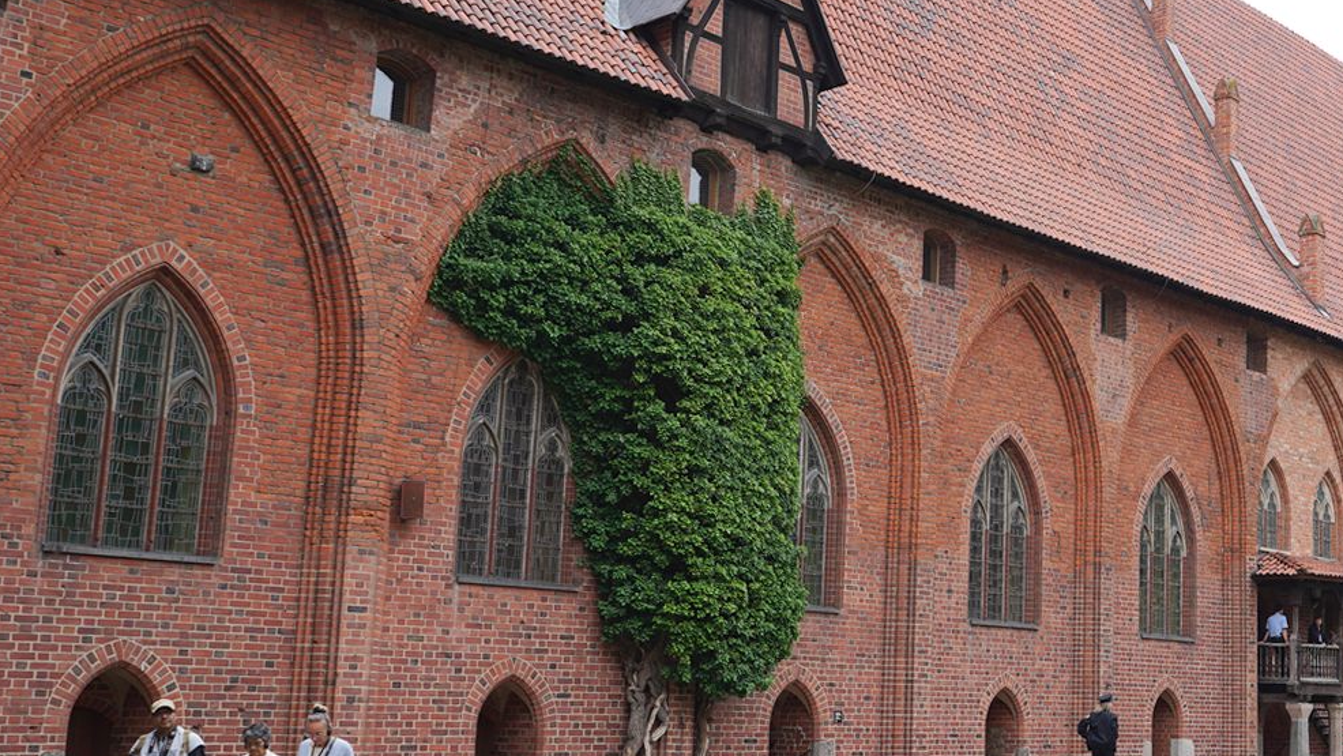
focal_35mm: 51
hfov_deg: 38.6
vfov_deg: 23.5
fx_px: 1816
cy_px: 392
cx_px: 1132
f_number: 6.3
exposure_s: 1/100
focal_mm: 24
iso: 100
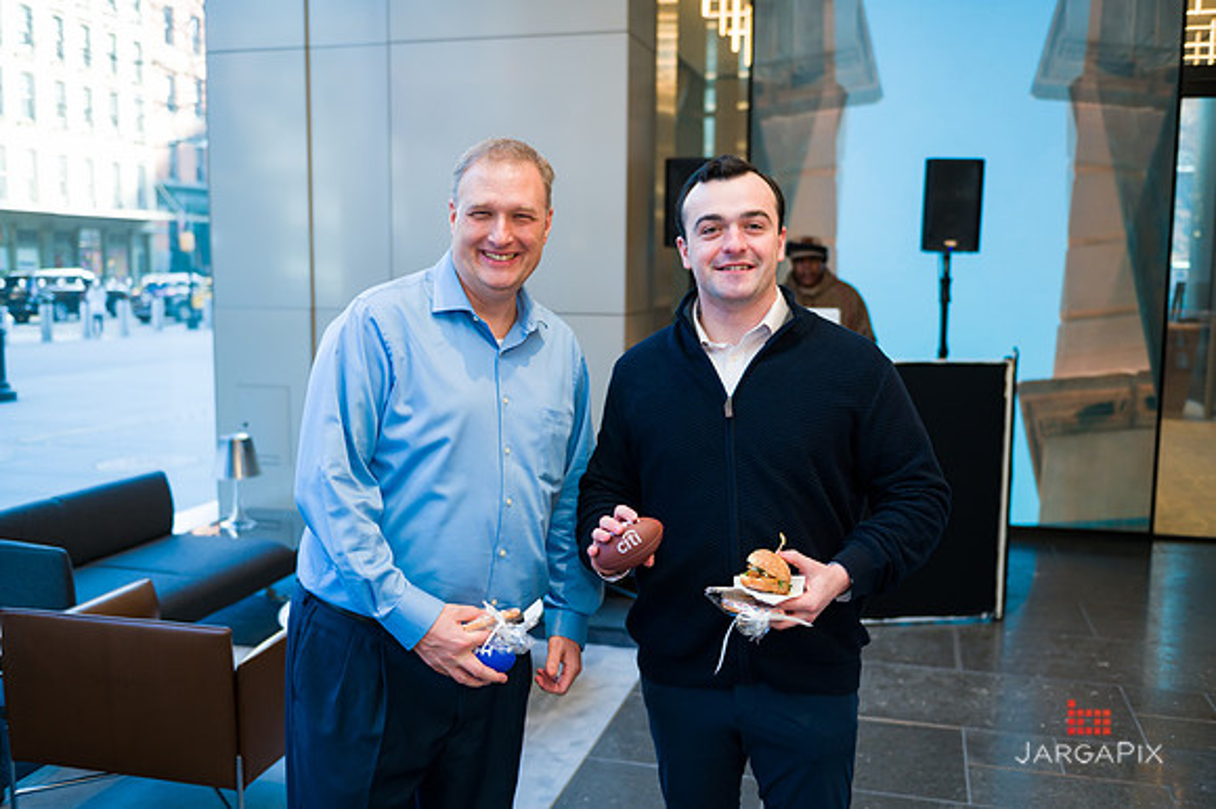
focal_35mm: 34
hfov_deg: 55.8
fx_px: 1148
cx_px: 608
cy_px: 404
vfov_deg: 38.8
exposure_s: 1/200
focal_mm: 34
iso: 400
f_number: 3.2
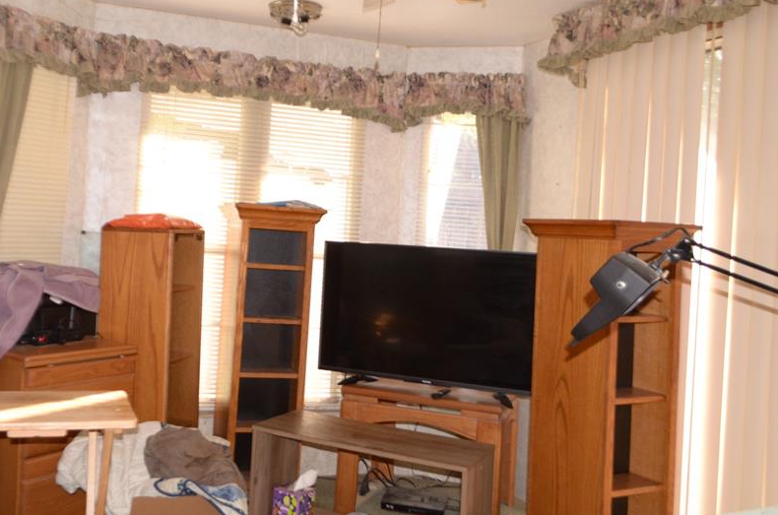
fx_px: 755
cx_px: 287
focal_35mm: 35
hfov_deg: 53.9
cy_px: 200
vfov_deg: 37.5
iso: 640
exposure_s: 1/250
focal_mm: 18
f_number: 3.5
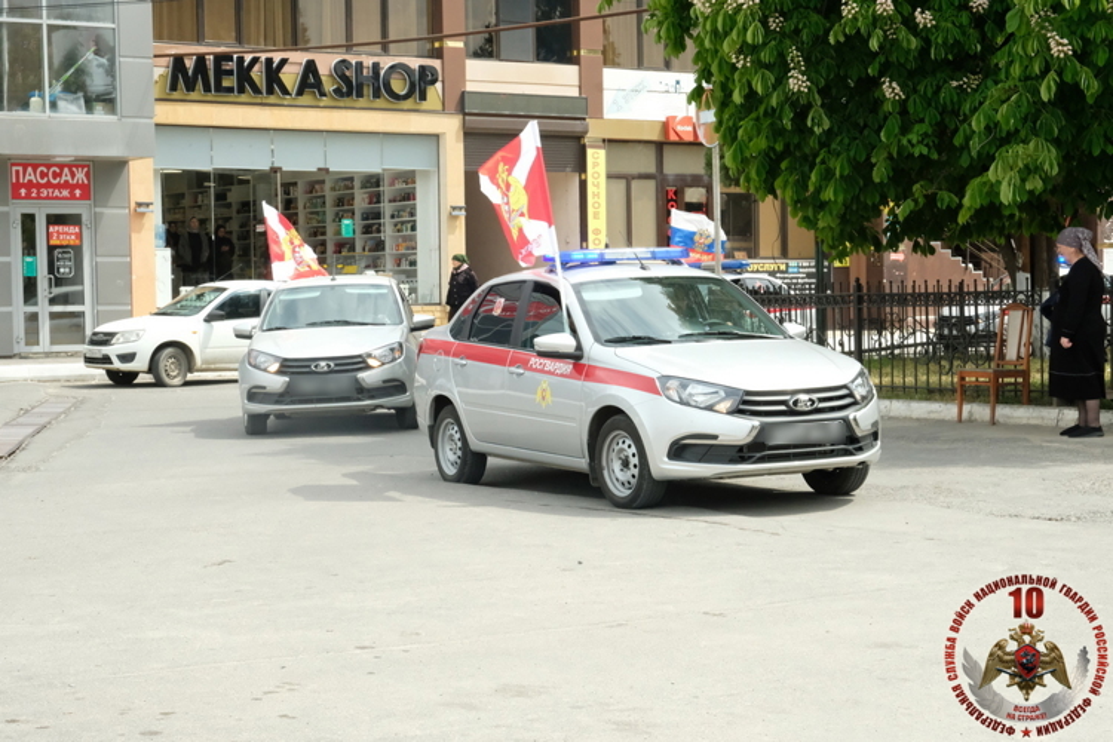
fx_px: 2133
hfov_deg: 29.2
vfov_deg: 19.7
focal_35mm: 69
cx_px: 556
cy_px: 371
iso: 4000
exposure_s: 1/1700
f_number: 13
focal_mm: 46.3
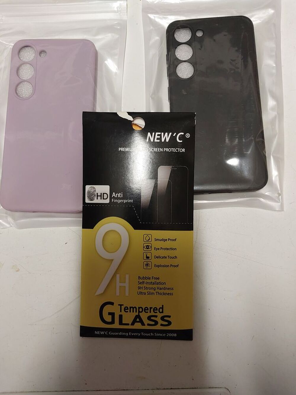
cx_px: 148
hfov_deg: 46.8
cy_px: 198
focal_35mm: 30
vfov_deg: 60.0
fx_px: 342
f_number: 1.8
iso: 320
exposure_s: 1/50
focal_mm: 4.6
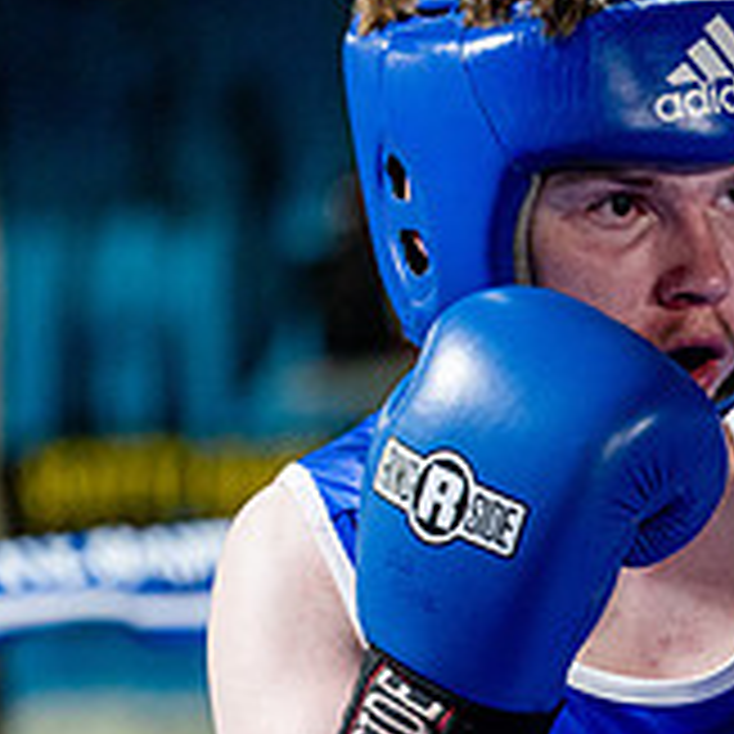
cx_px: 1027
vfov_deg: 3.9
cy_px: 763
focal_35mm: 454
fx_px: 10891
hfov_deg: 3.8
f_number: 2
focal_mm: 150
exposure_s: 1/1000
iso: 4000
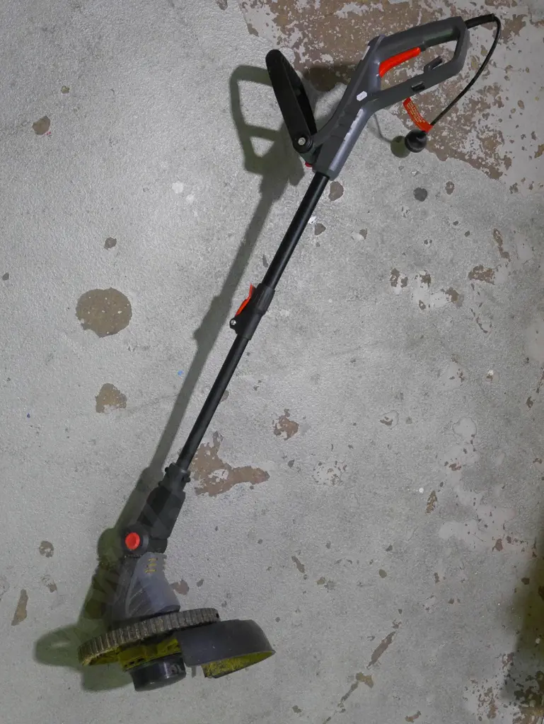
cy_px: 362
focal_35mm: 44
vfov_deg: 42.9
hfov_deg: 32.9
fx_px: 921
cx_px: 272
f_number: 4.9
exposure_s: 1/60
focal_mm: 22
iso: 3200
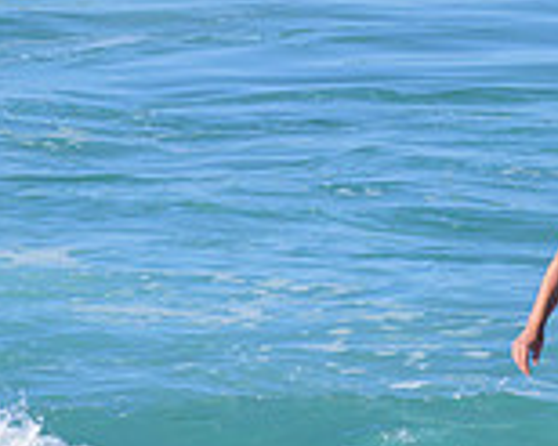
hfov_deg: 0.9
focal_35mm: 2208
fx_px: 36441
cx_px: 904
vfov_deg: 0.7
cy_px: 389
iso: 560
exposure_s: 1/1250
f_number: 10
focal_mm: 460
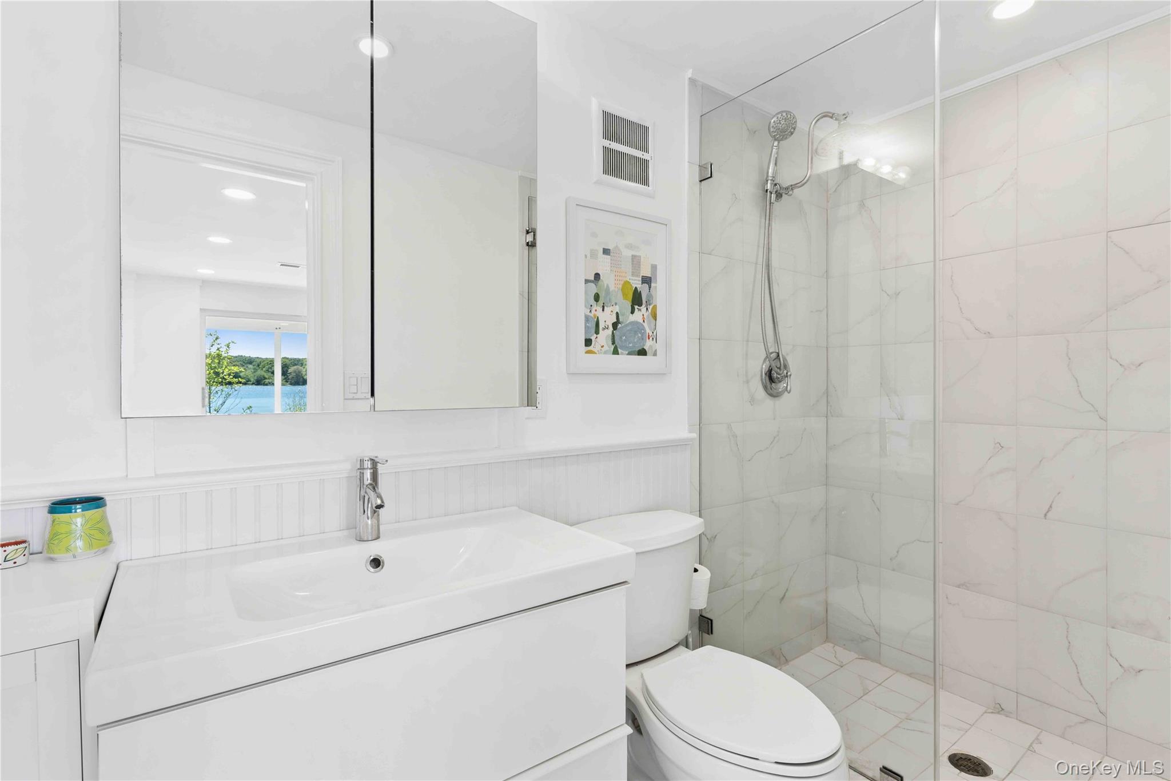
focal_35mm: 17
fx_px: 553
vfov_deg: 70.4
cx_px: 586
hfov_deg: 93.3
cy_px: 390
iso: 100
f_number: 10
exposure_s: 1/5
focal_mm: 17
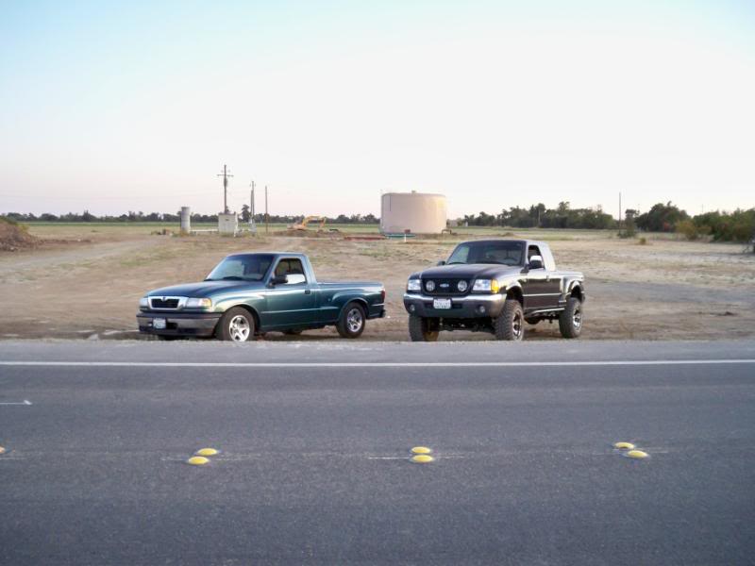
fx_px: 763
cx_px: 378
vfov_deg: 40.7
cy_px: 283
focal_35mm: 35
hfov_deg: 52.6
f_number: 3.1
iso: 250
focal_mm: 6.3
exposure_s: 1/60
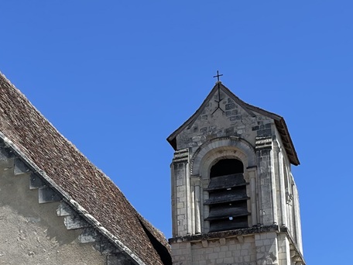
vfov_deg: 19.6
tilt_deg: +16.9
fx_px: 744
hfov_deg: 26.2
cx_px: 74
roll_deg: -0.5
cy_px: 260
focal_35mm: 73
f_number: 1.6
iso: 32
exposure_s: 1/3731
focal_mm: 4.2
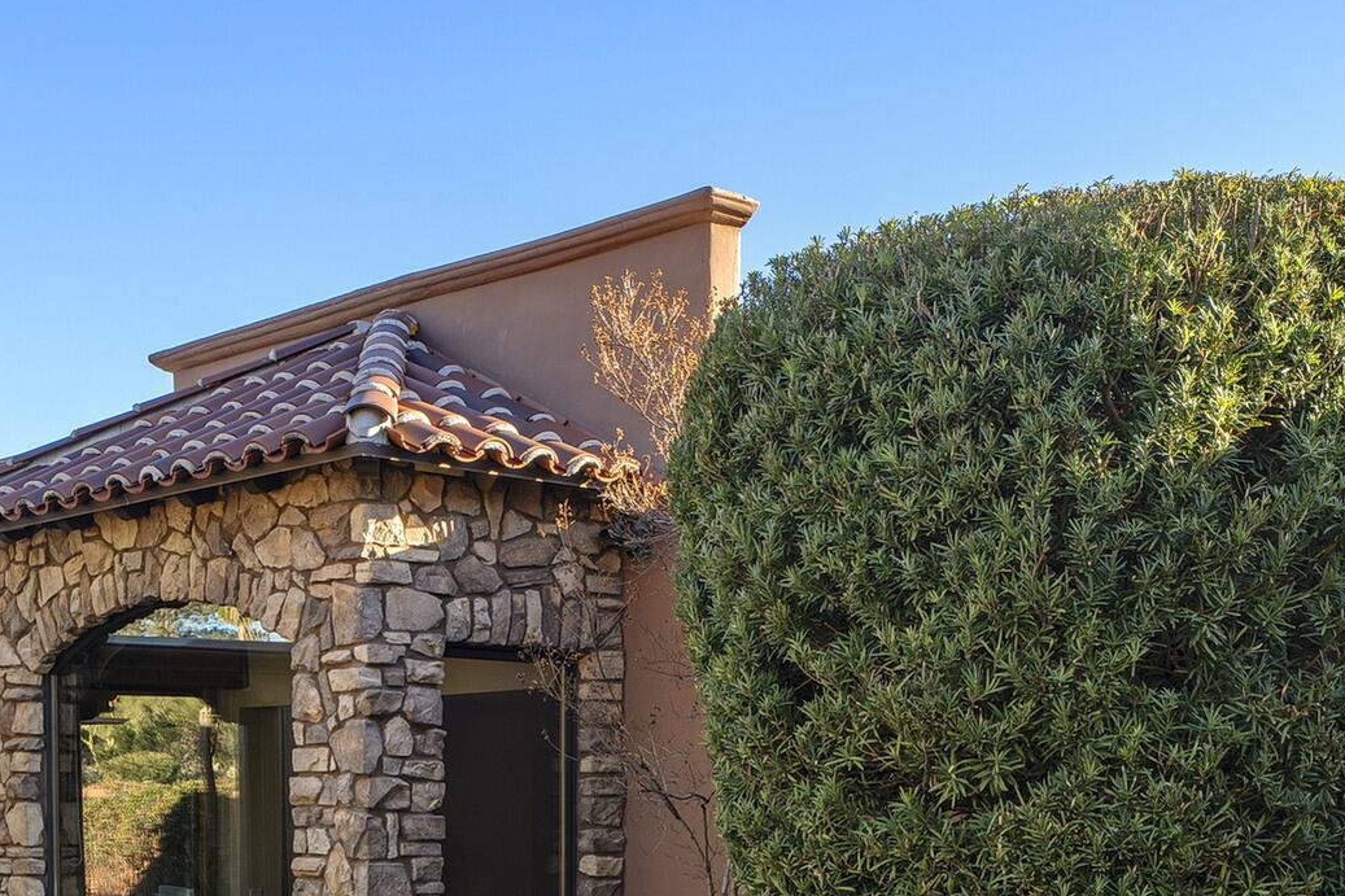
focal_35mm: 54
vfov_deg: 24.1
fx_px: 2017
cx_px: 514
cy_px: 862
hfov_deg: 36.7
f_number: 9
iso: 100
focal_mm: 20
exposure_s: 1/40
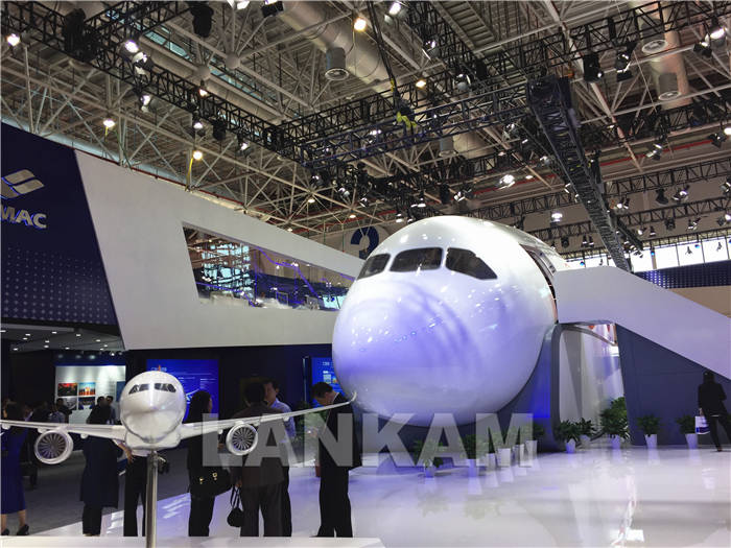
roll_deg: +1.7
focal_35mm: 29
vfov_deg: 48.2
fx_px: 612
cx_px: 366
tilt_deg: +12.7
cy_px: 274
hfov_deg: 61.7
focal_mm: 4.15
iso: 32
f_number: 2.2
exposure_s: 1/161
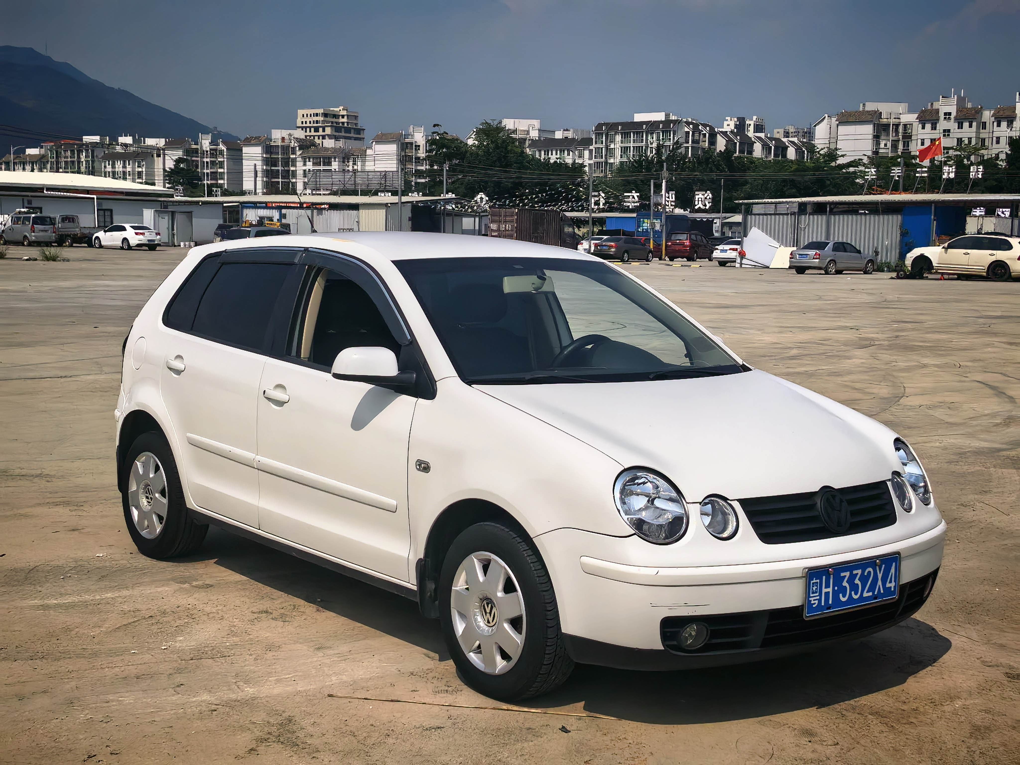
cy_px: 382
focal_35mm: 48
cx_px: 510
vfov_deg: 30.3
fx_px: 1414
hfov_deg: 39.7
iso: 50
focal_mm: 5.75
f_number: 2
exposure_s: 1/15385
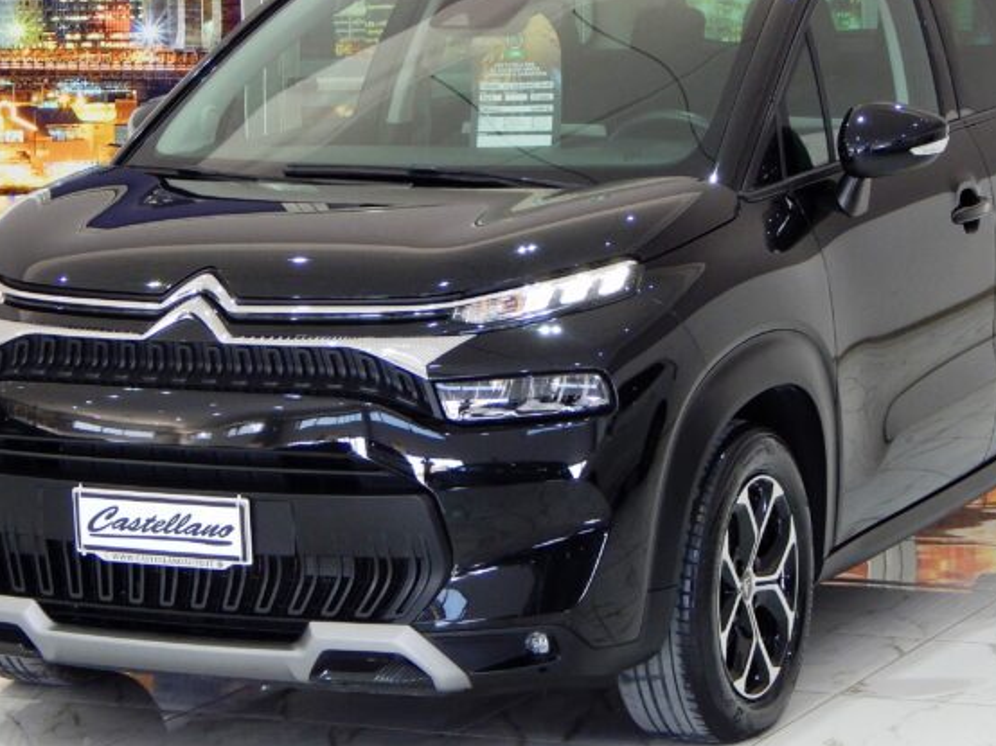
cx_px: 503
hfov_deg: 15.3
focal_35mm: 129
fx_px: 3710
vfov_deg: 11.5
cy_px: 291
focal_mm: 16.6
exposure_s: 1/30
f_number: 4.4
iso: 250
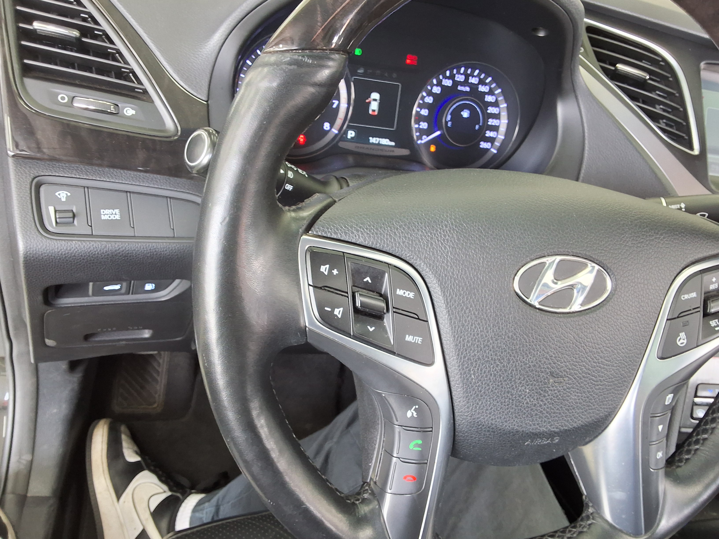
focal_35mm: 28
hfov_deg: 63.4
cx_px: 360
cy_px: 270
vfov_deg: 49.7
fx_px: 582
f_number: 1.9
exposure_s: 1/40
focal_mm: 2.91
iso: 100
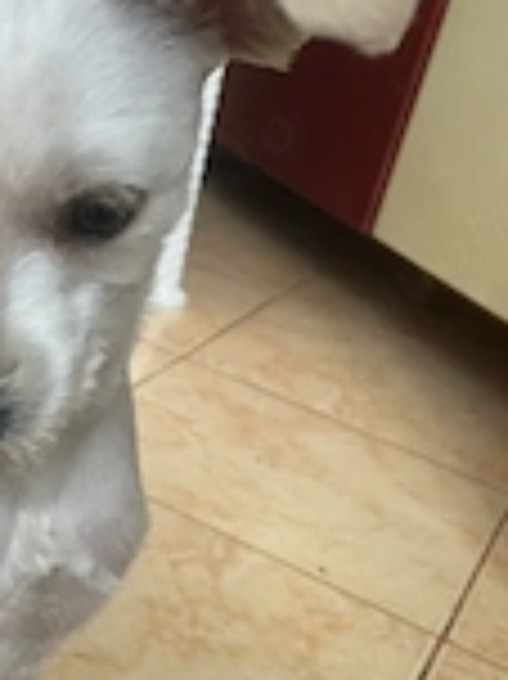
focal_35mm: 69
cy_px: 275
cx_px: -108
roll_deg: -12.7
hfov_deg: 19.9
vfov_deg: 28.1
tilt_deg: -19.4
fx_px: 1352
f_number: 1.6
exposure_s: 1/60
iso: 250
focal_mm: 4.2
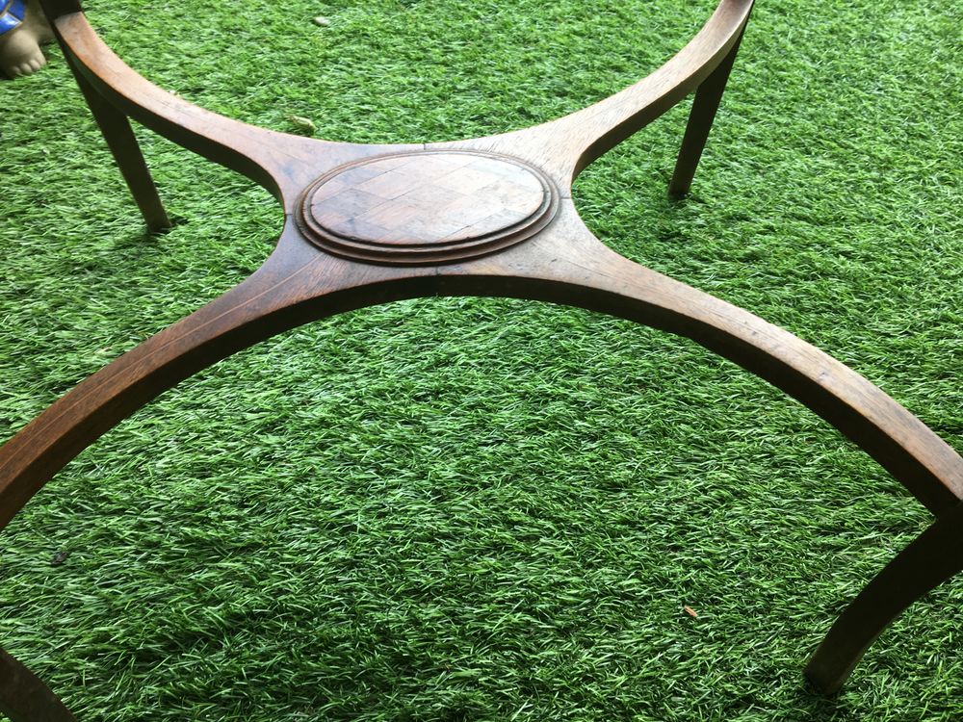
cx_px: 482
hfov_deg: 61.7
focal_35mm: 29
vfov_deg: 48.2
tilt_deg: -53.9
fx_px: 807
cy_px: 361
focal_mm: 4.15
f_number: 2.2
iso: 40
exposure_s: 1/100
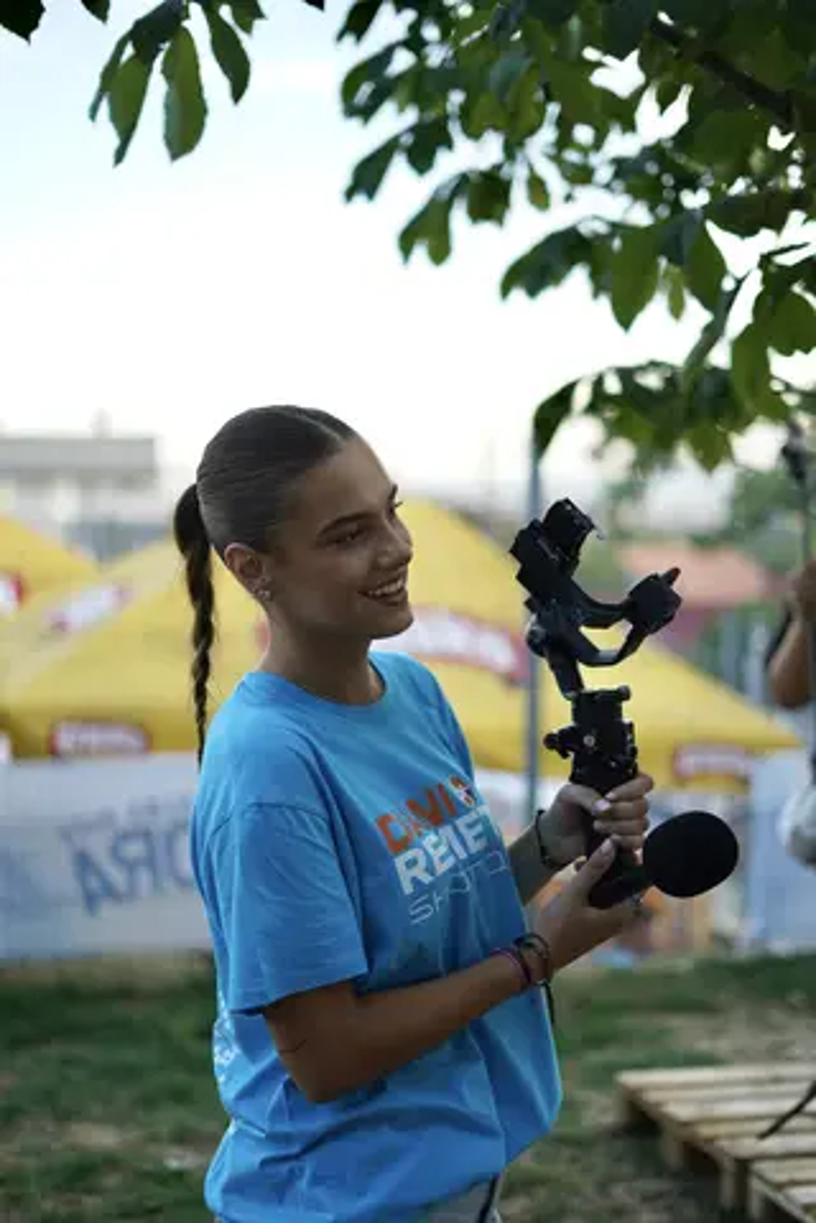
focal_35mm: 50
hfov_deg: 27.0
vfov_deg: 39.6
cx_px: 408
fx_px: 1700
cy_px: 612
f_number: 1.8
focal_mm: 50
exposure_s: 1/500
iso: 200
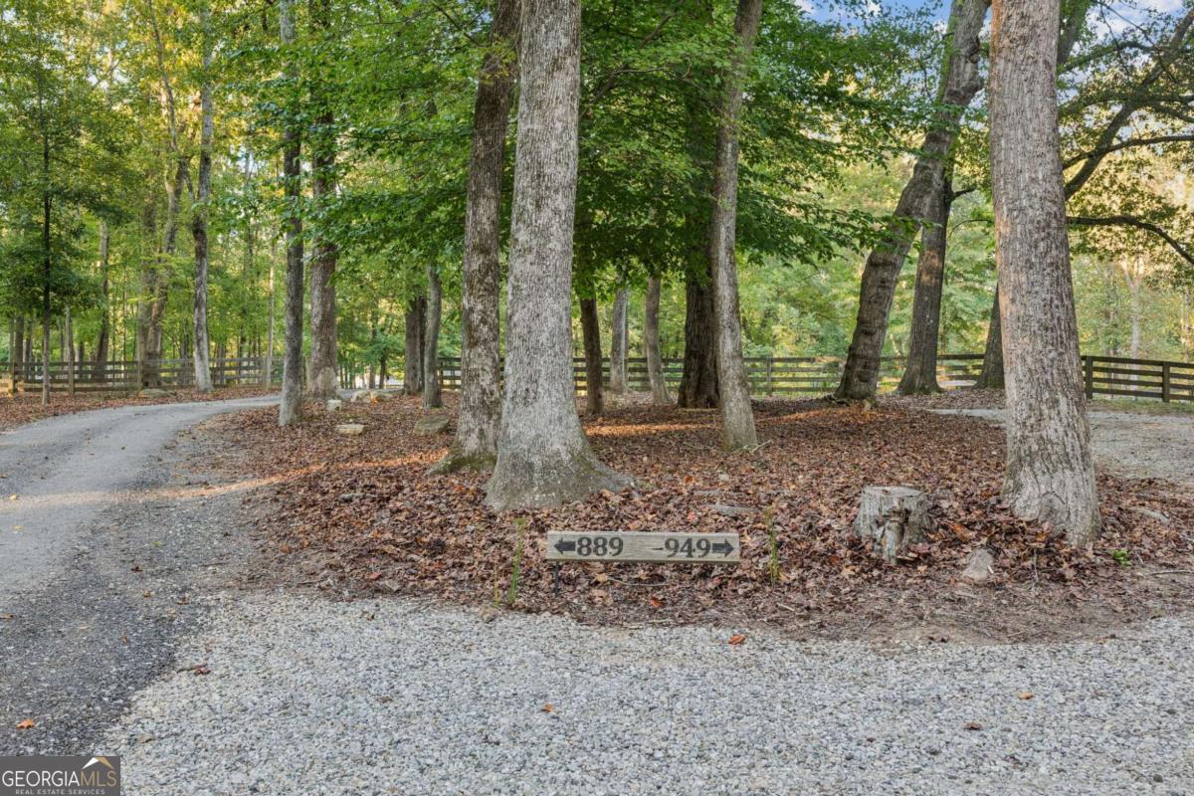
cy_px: 398
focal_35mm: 35
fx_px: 1161
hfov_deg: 54.4
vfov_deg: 37.9
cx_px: 597
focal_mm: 35
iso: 400
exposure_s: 1/10
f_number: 8
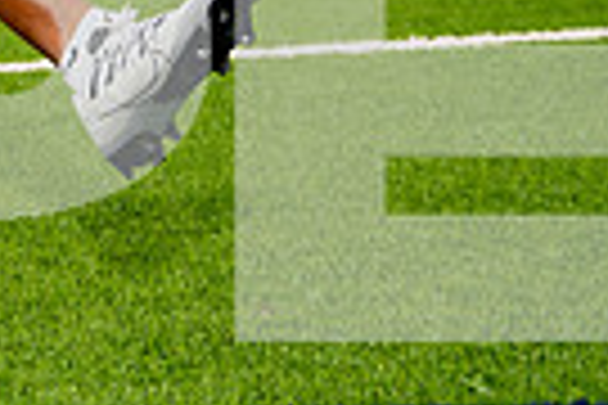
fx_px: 2246
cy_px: -439
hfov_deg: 14.1
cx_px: -378
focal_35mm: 133
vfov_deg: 9.5
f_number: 4
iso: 200
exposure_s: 1/250
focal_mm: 31
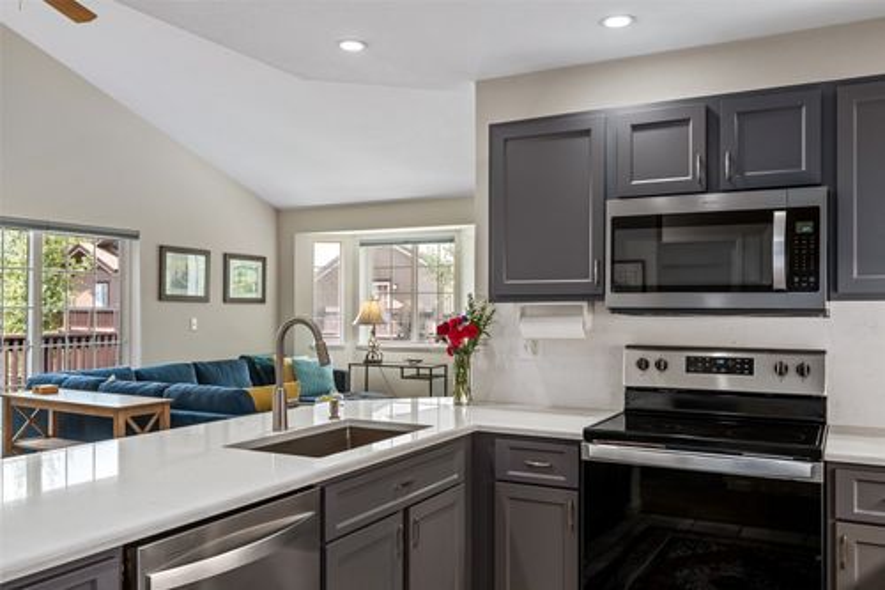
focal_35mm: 30
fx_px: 737
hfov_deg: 61.9
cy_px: 295
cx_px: 442
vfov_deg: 43.6
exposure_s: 1/4
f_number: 8
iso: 400
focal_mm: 30
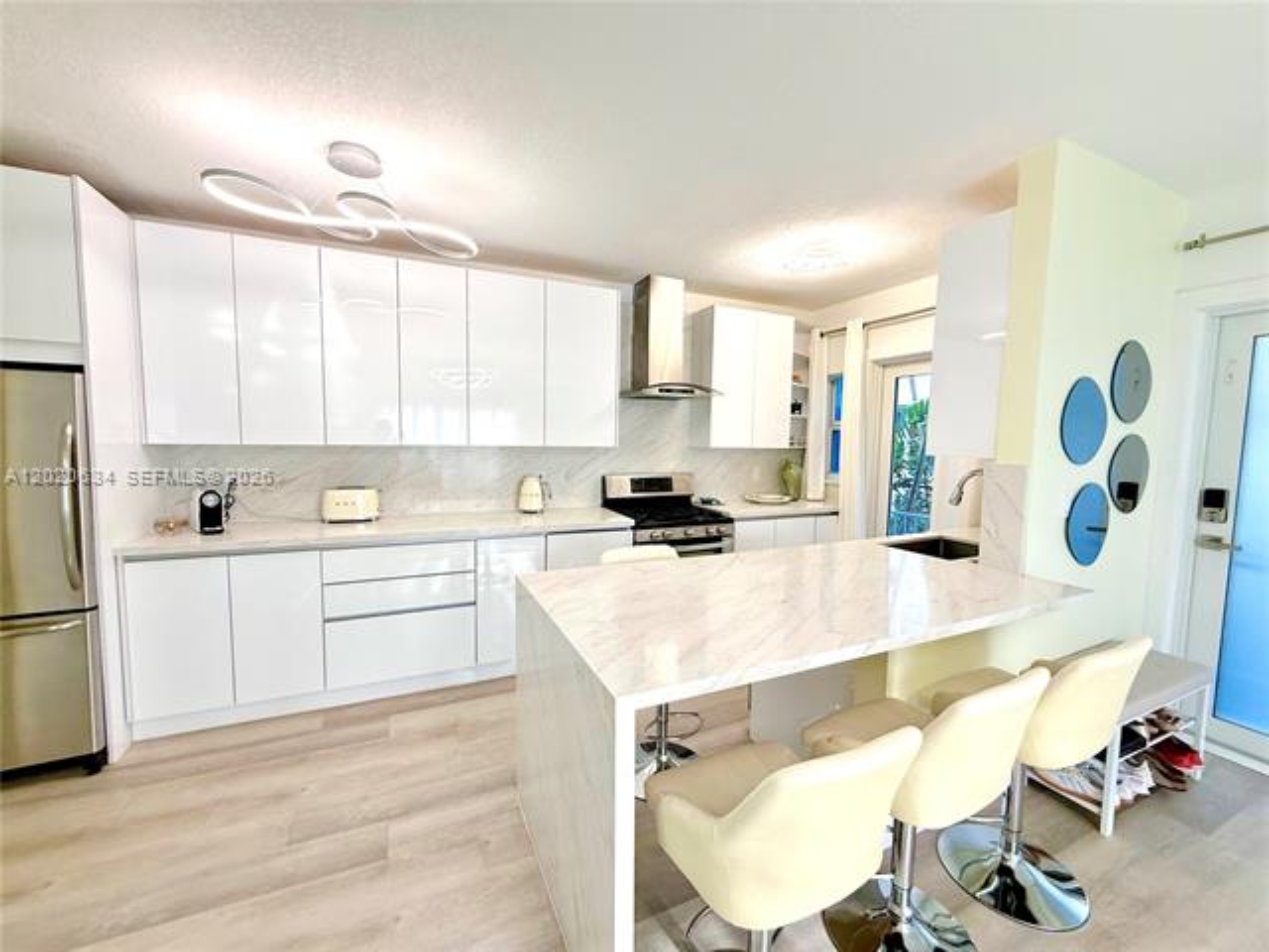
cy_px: 476
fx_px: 513
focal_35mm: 14
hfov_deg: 102.1
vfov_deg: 85.7
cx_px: 634
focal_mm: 2.22
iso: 100
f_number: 2.2
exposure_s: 1/101
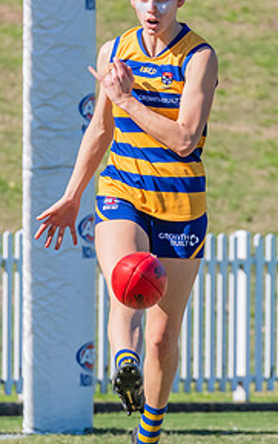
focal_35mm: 969
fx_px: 11729
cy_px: 260
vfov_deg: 2.2
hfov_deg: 1.4
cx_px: 149
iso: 800
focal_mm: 360
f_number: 11
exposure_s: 1/1250
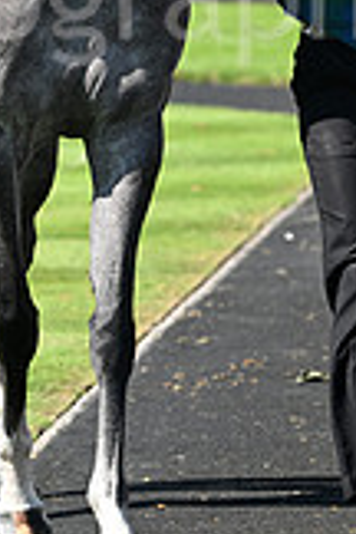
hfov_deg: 2.6
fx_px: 7846
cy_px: -138
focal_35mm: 529
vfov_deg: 3.9
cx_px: 79
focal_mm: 190
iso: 400
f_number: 5.6
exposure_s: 1/1250
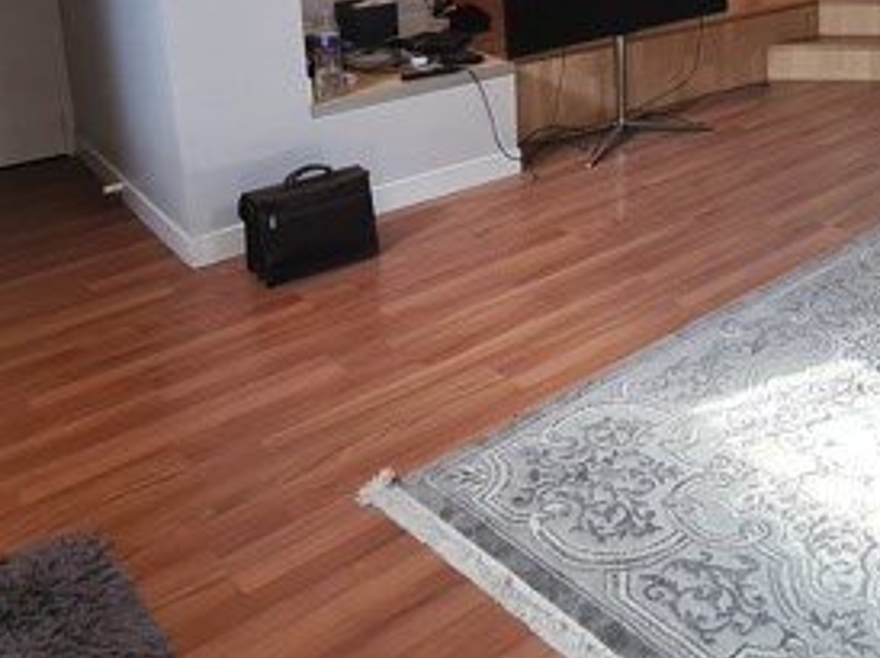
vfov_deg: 34.9
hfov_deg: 47.5
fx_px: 965
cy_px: 32
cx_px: 642
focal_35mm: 38
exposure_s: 1/50
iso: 200
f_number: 2.2
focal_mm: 2.2
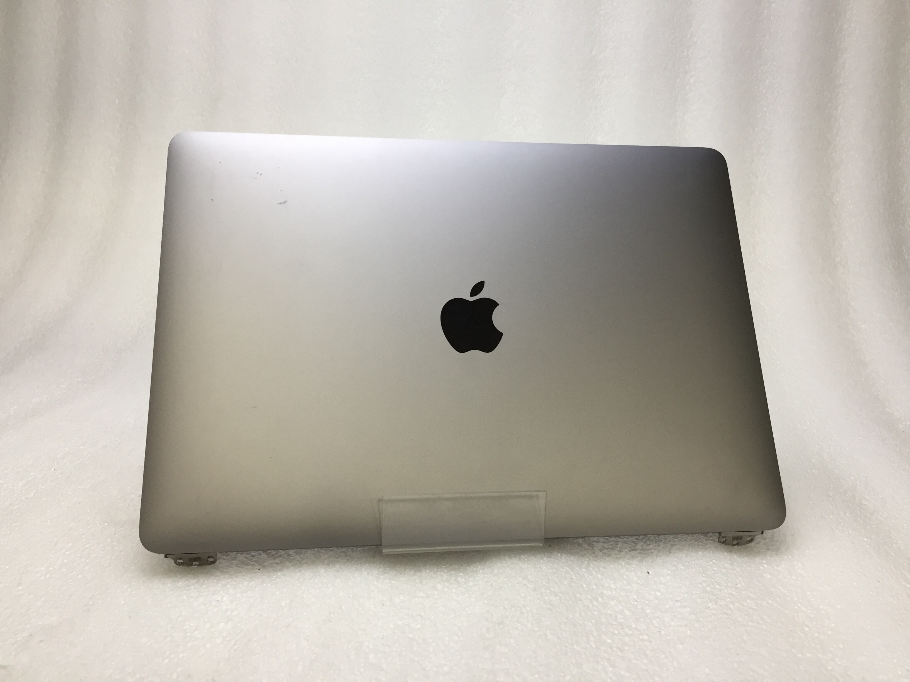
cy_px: 341
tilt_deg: -10.4
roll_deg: -2.3
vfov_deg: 48.2
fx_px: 762
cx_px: 455
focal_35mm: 29
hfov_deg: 61.7
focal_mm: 4.15
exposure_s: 1/40
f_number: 2.2
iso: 32
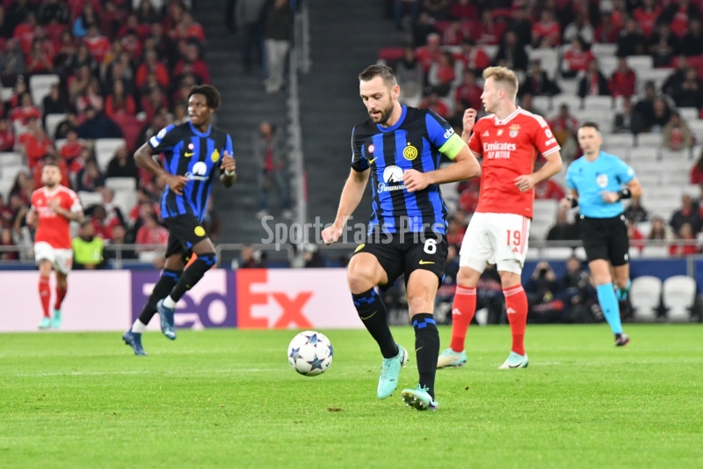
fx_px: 8980
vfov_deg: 3.0
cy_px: 234
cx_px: 352
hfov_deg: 4.5
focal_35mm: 460
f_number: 4
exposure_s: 1/1000
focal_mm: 230
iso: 3600
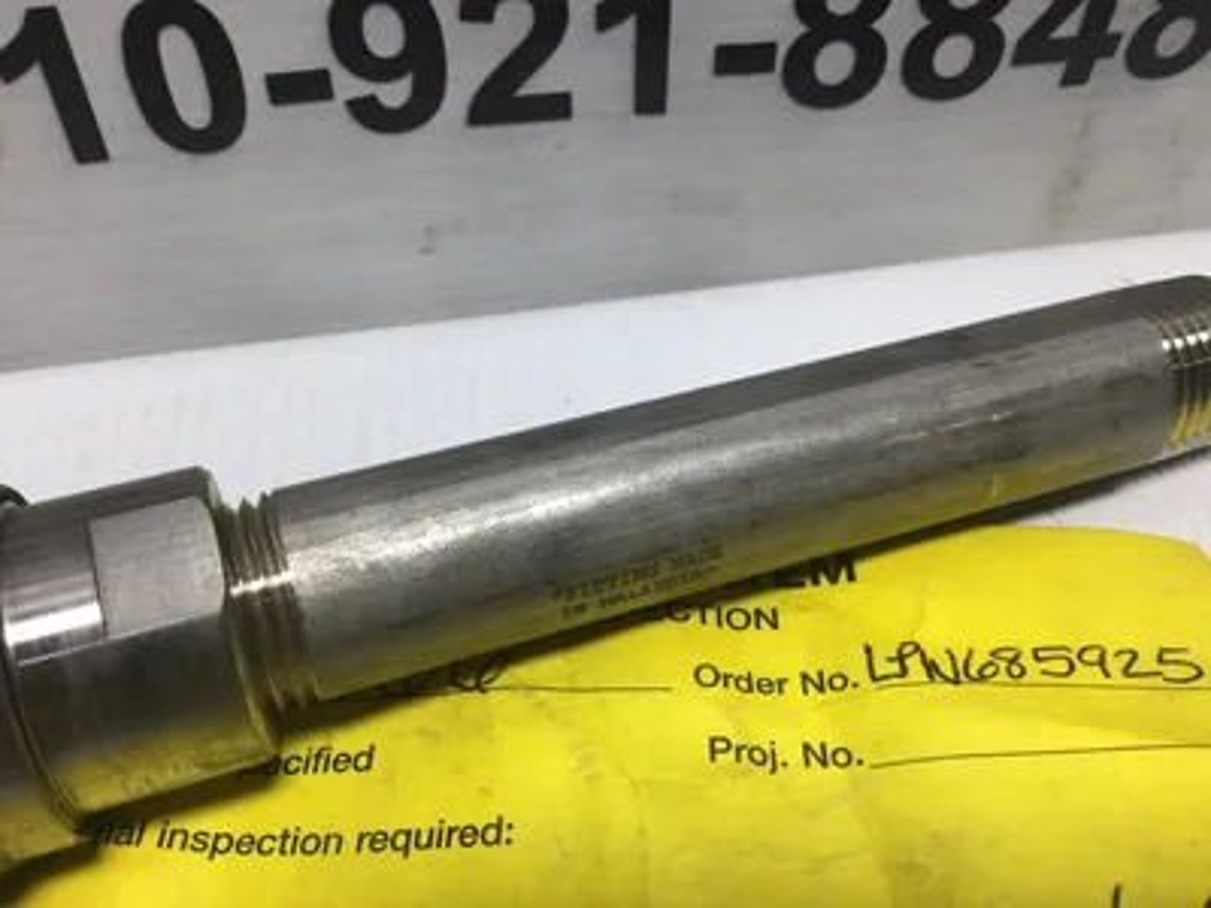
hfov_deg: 58.4
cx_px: 606
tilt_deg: -48.3
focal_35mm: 31
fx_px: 1084
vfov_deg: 45.4
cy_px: 454
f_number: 2.4
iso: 25
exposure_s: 1/125
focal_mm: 3.3
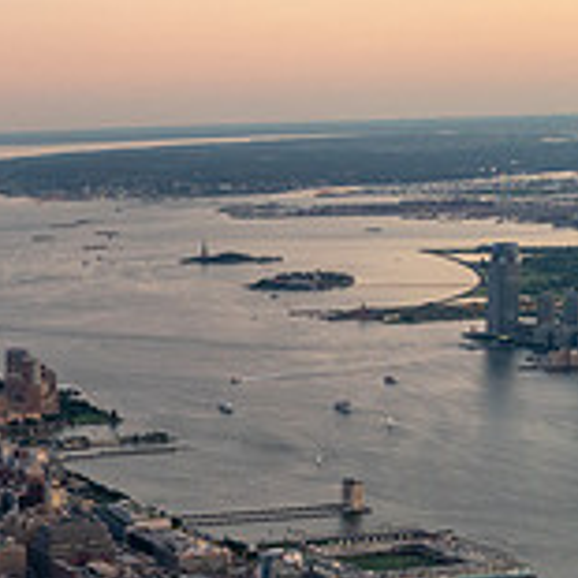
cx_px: -399
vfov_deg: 17.5
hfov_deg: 15.5
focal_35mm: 99
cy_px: 446
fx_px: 1870
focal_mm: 28
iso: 3200
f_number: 2.8
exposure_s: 1/800
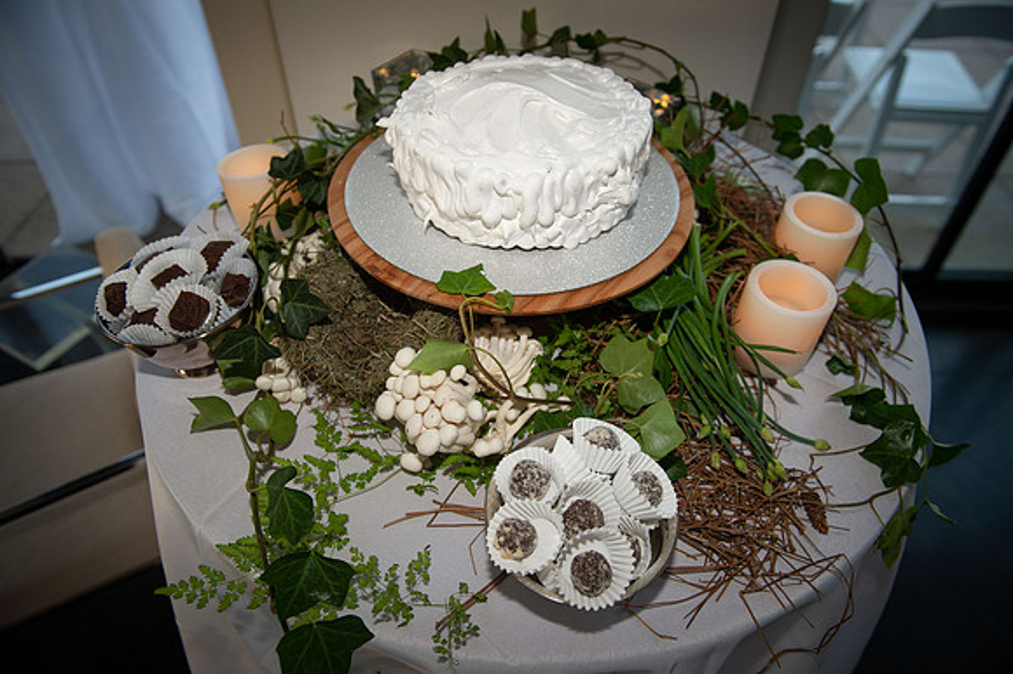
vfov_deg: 49.5
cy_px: 337
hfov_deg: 69.4
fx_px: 731
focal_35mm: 26
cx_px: 506
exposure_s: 1/60
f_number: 4
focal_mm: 26
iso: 160
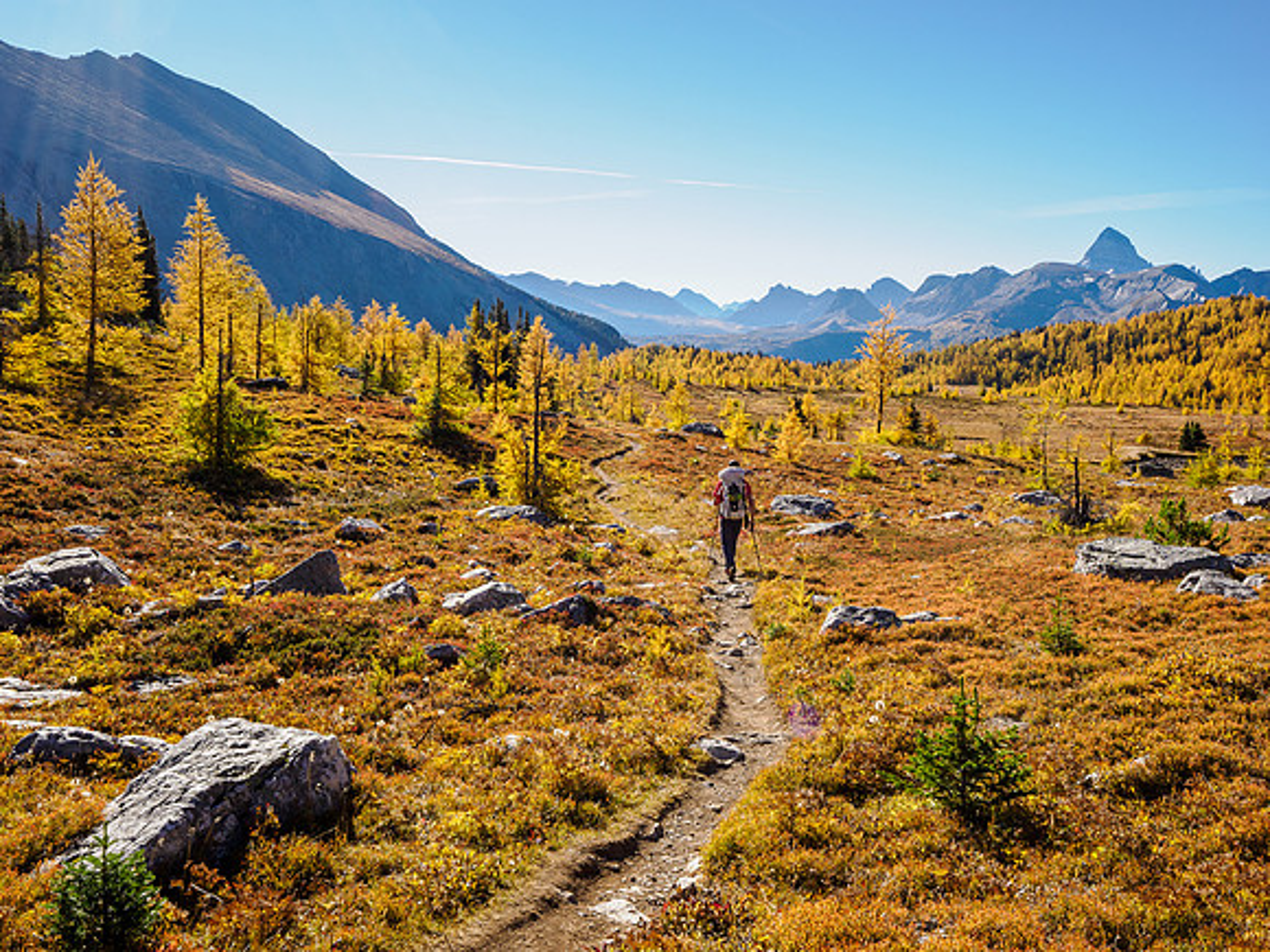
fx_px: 1321
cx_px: 635
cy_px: 476
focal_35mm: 36
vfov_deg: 39.7
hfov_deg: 51.4
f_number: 11
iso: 200
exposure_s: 1/200
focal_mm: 18
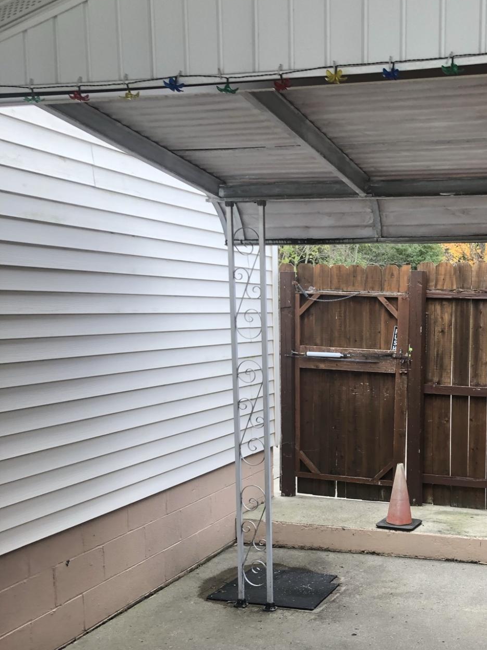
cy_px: 457
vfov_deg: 41.3
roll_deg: +1.1
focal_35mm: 45
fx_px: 844
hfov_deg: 31.3
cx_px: 391
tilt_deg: -10.2
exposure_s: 1/120
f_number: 1.8
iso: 25
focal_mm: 3.99
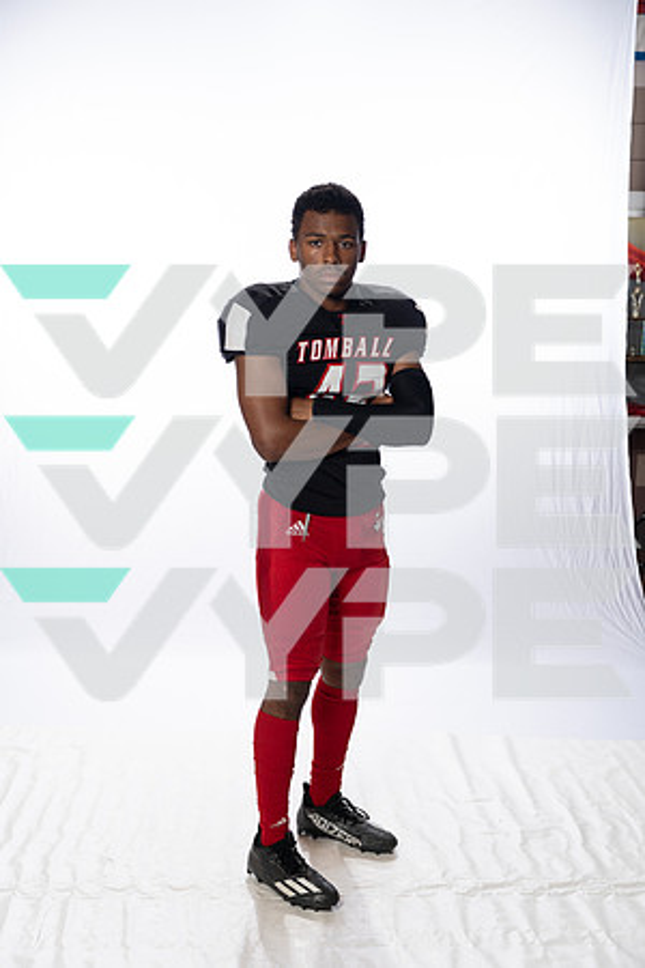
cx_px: 322
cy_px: 484
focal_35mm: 42
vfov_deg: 46.4
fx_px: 1129
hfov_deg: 31.9
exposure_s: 1/250
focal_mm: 42
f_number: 4
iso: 400
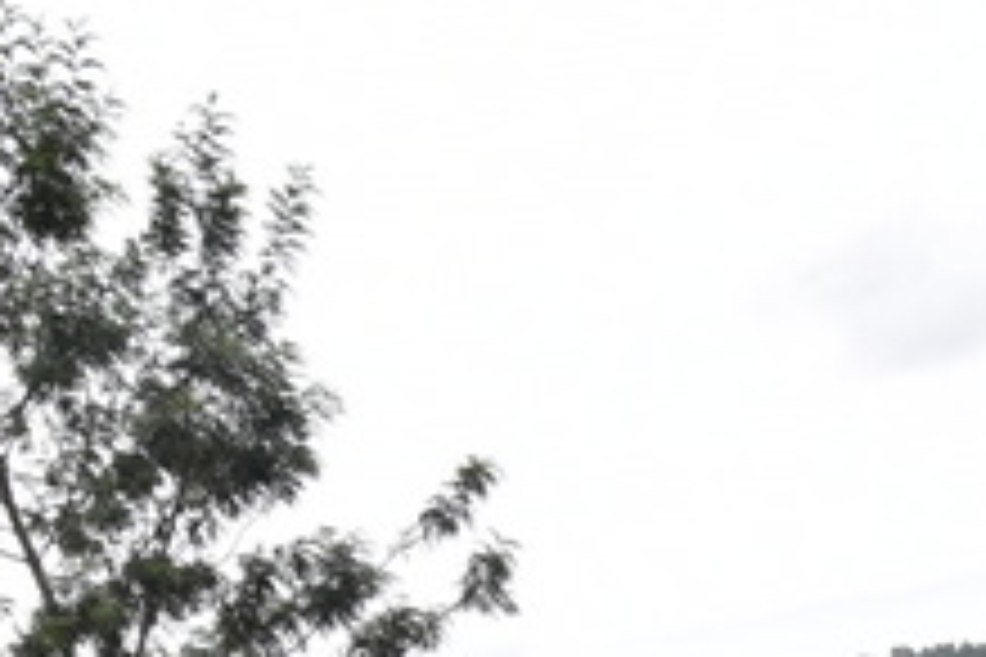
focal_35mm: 59
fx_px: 1616
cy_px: 1163
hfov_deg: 30.5
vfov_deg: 18.4
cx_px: 1076
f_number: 8
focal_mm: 10
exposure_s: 1/160
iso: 100
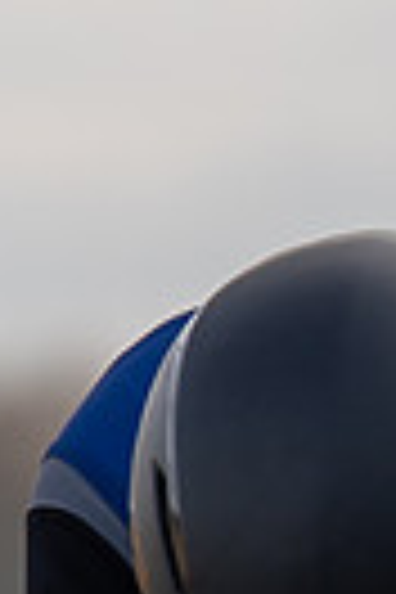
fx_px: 29962
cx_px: 138
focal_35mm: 1816
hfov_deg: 0.8
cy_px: 809
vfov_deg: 1.1
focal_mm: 170
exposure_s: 1/800
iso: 160
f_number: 4
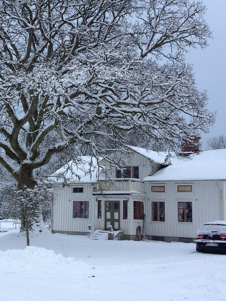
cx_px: 37
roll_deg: -1.9
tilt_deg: +9.6
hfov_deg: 21.9
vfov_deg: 29.4
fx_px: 575
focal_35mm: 66
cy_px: 133
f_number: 2.4
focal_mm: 4.28
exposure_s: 1/127
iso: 50
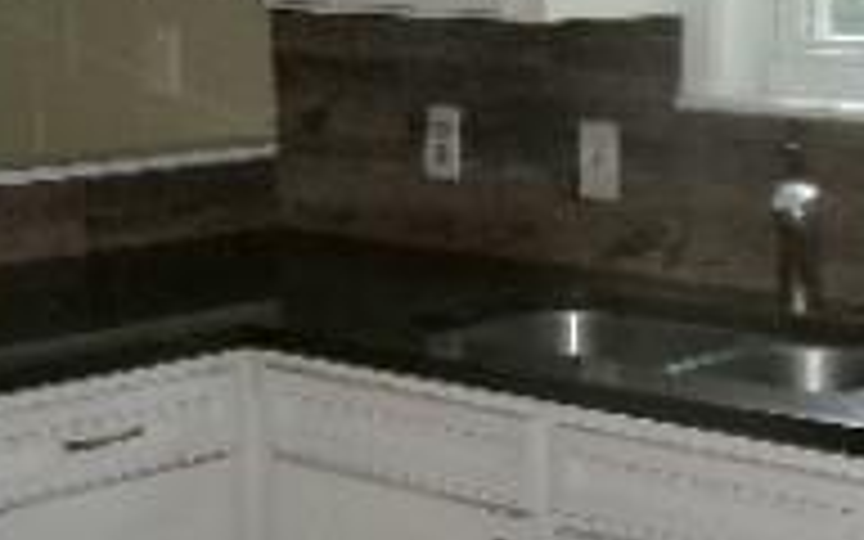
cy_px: 328
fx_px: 2331
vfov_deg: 13.2
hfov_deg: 20.8
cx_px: 662
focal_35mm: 99
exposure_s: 1/34
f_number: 3.9
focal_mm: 5.1
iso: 400
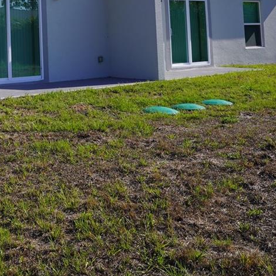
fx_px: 469
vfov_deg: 30.7
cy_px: 7
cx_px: -23
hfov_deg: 29.7
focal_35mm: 52
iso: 100
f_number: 10
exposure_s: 1/160
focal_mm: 18
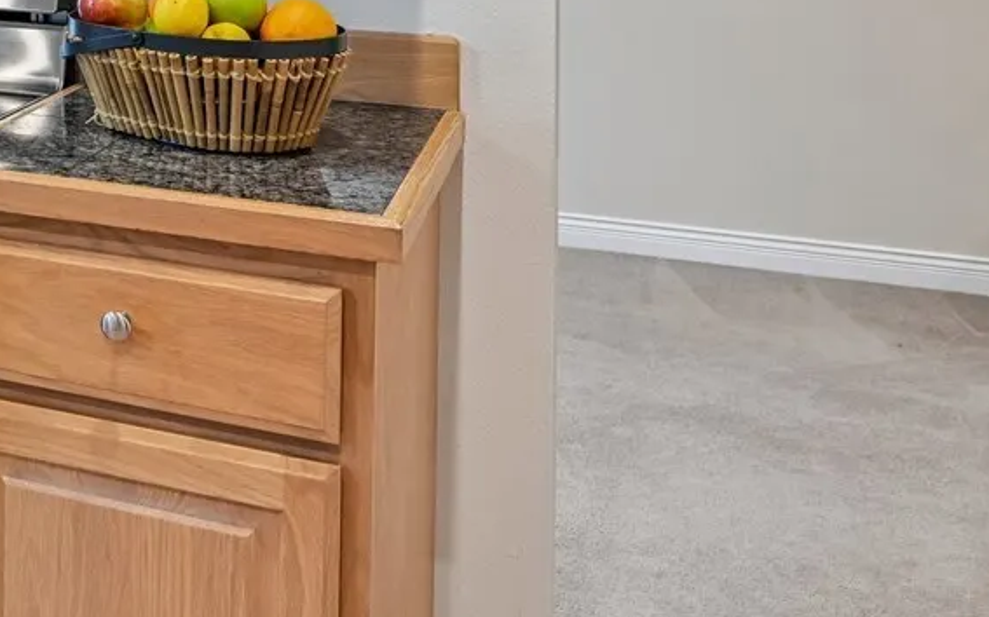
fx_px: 1563
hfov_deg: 28.9
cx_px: -282
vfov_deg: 20.3
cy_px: -196
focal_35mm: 58
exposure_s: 1/15
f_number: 8
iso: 400
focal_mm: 19
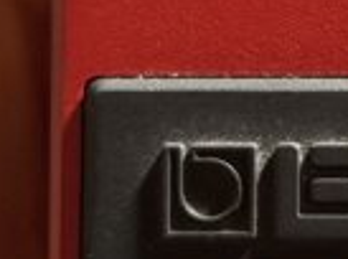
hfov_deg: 7.0
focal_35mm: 281
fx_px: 2818
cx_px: 462
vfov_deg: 5.2
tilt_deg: -20.0
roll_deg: -0.6
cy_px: -81
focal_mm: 6.76
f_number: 1.78
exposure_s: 1/26
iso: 800
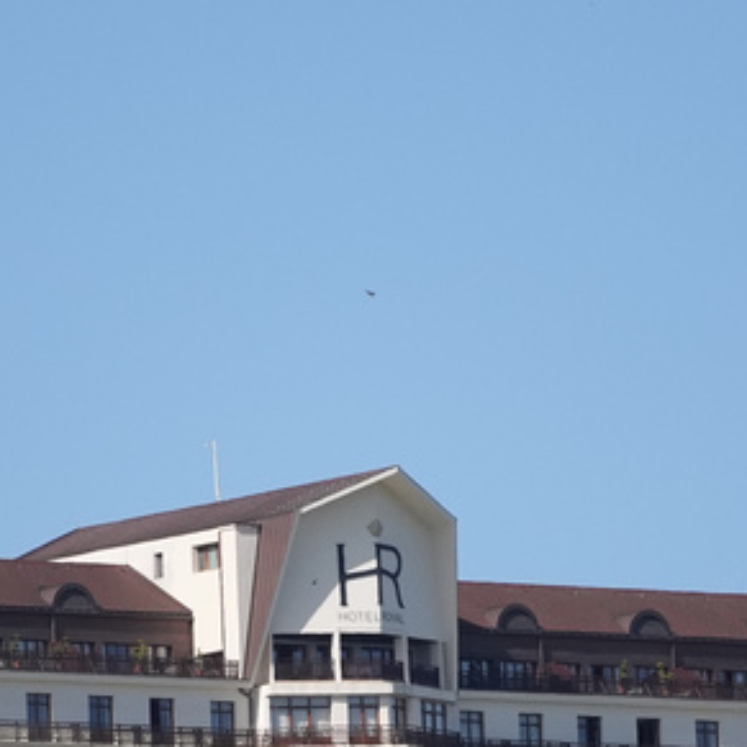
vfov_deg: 2.0
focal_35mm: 897
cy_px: 547
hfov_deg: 2.0
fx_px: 21900
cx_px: 318
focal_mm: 200
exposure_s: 1/16000
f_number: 2.8
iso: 800
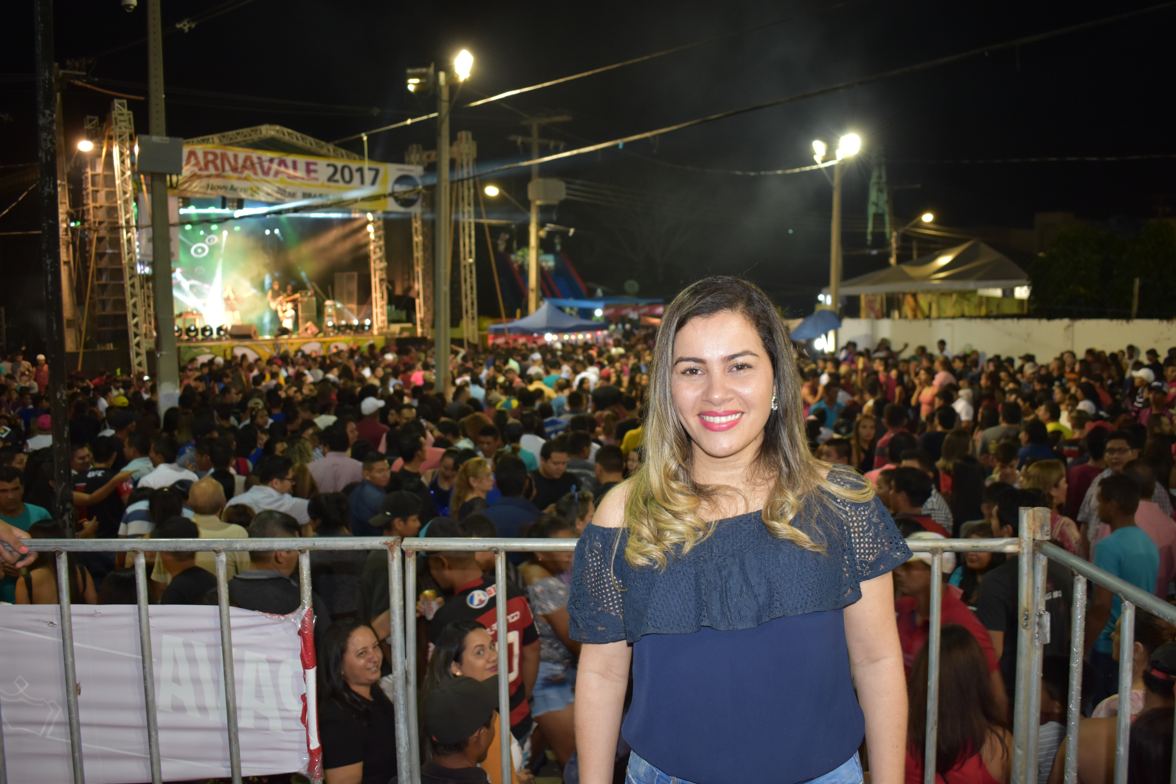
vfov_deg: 40.0
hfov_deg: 57.2
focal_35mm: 33
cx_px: 588
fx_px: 1078
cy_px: 392
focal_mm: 22
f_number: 3.8
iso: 800
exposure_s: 1/30
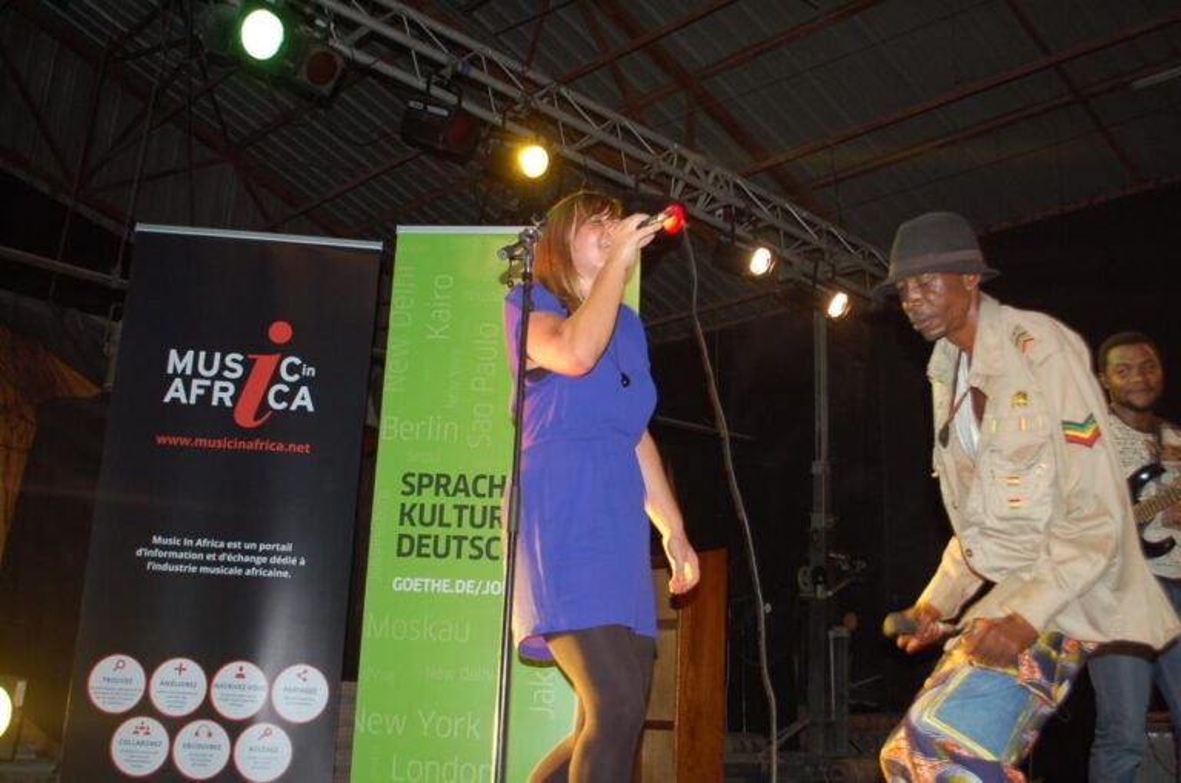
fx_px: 1179
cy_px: 392
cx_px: 590
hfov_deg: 53.2
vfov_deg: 36.7
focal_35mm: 36
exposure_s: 1/60
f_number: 4.2
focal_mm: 24
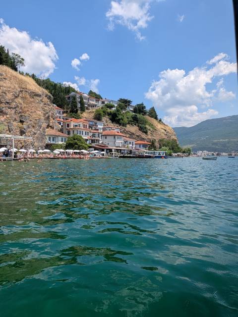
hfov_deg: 56.8
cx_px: 119
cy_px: 158
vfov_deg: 71.6
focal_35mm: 24
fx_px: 220
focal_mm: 4.53
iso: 27
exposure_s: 1/1825
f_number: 1.7
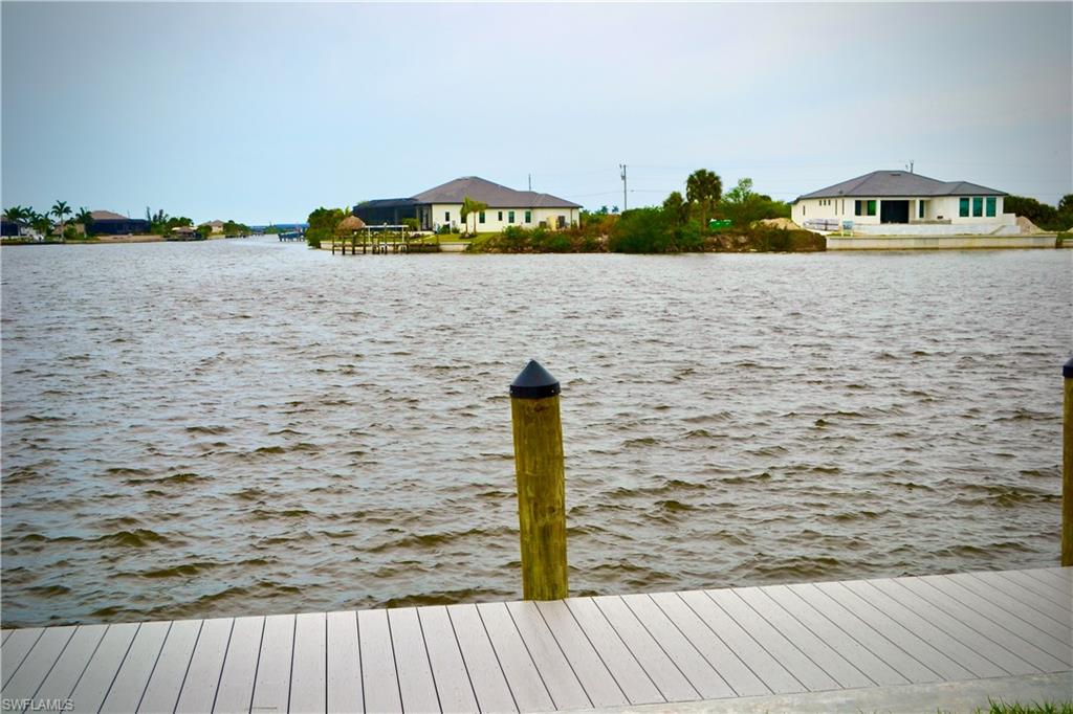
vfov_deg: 31.9
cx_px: 536
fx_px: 1251
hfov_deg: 46.4
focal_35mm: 42
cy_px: 357
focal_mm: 28
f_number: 7.1
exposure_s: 1/200
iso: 100
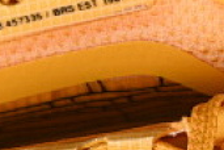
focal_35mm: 473
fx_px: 2943
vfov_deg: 2.9
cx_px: 51
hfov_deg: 4.4
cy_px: 216
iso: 160
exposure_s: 1/80
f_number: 7.1
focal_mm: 50
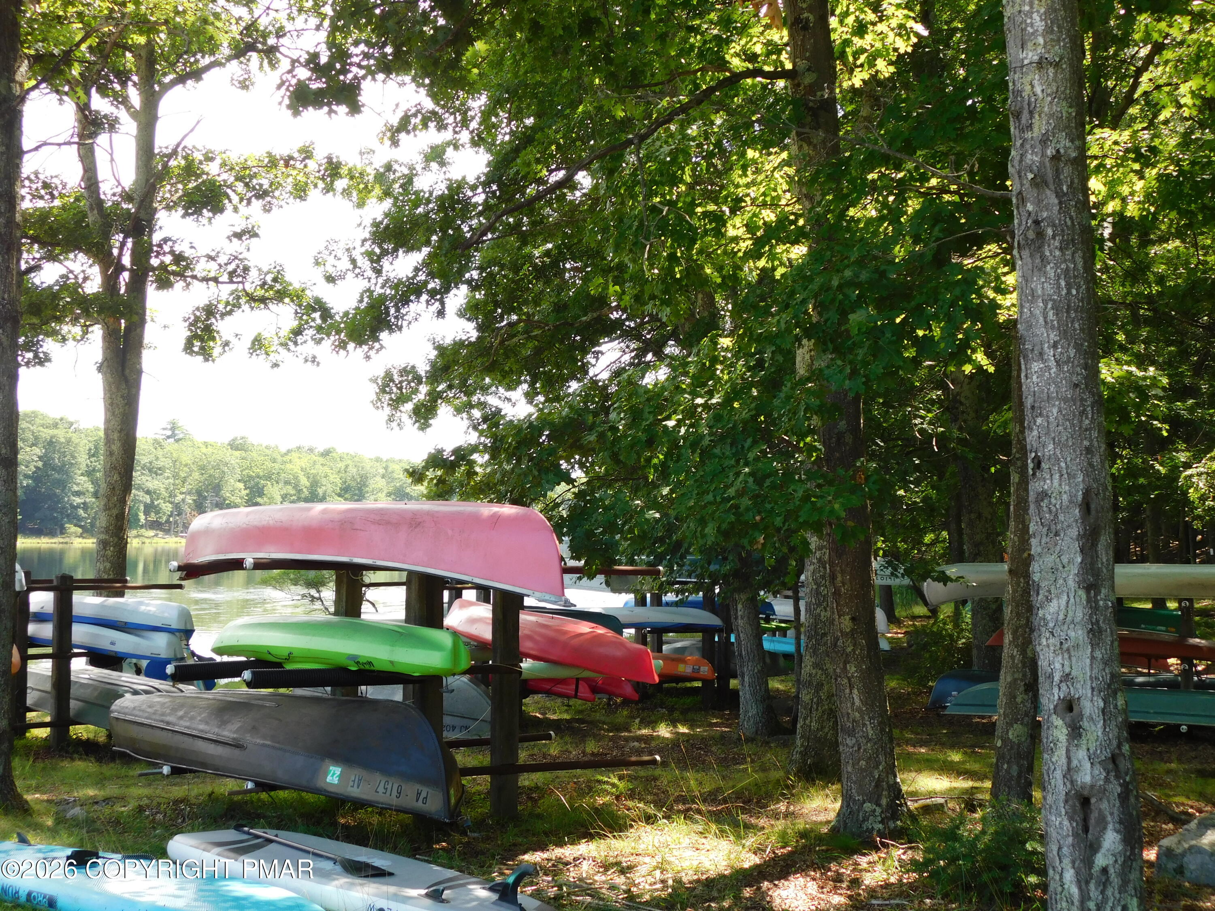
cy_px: 456
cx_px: 608
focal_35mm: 45
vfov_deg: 32.2
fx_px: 1579
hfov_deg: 42.1
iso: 125
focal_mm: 8
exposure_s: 1/160
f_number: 3.7
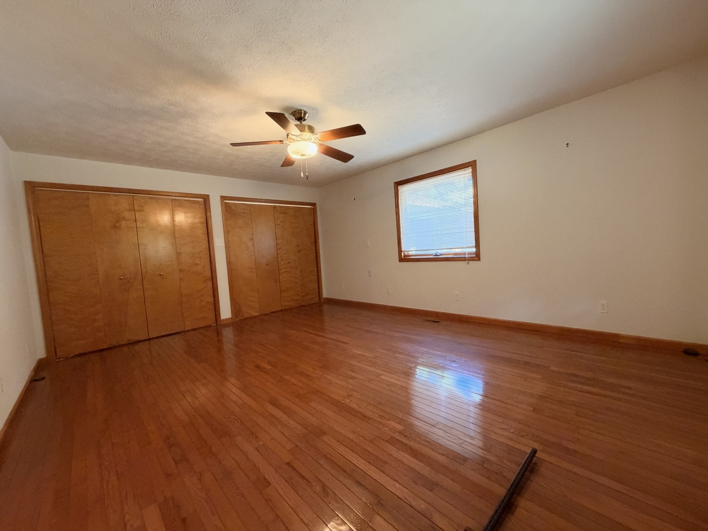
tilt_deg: -2.6
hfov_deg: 102.1
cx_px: 354
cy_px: 266
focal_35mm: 14
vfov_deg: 85.7
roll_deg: +4.4
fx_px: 286
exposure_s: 1/60
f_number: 2.2
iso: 500
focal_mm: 2.22
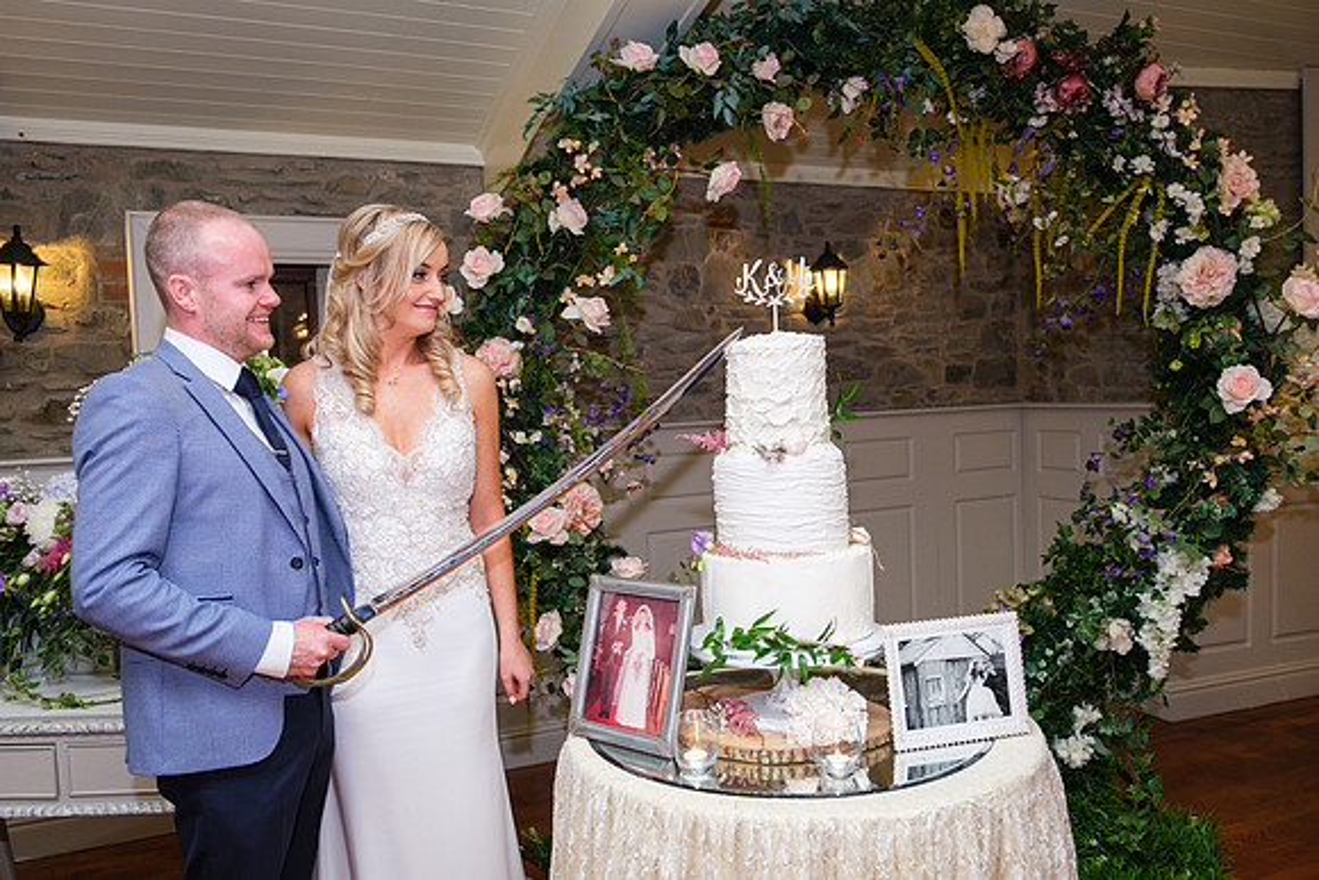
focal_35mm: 28
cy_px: 456
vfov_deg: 46.7
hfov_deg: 65.8
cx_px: 624
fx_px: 1018
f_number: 2.8
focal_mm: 17
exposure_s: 1/160
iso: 640
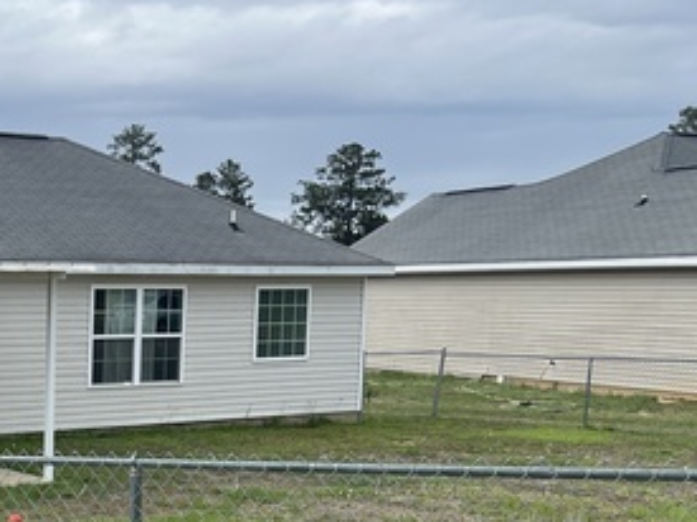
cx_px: -115
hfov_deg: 27.4
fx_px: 1268
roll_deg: -0.6
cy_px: 466
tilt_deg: -7.0
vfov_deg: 22.7
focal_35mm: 63
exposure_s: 1/2410
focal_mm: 5.1
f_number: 1.6
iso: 50
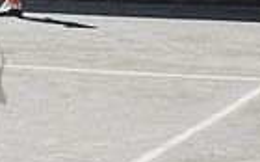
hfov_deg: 8.6
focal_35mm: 231
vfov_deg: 5.6
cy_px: -23
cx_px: -261
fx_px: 1634
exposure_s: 1/1000
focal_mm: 44
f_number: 4
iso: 200
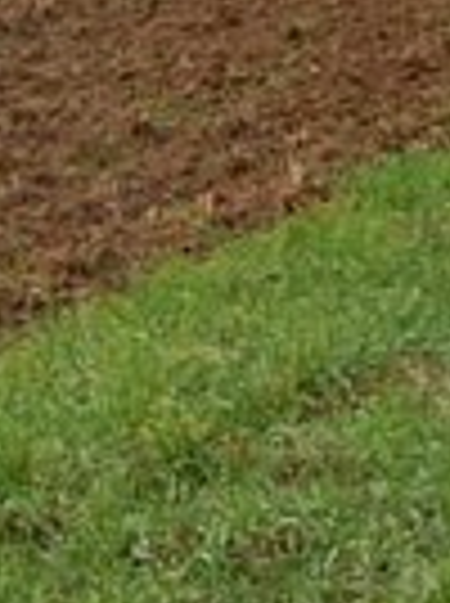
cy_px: -176
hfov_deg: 6.9
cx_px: 243
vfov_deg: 9.1
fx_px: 3739
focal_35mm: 215
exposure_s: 1/320
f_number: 4
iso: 125
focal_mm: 6.4
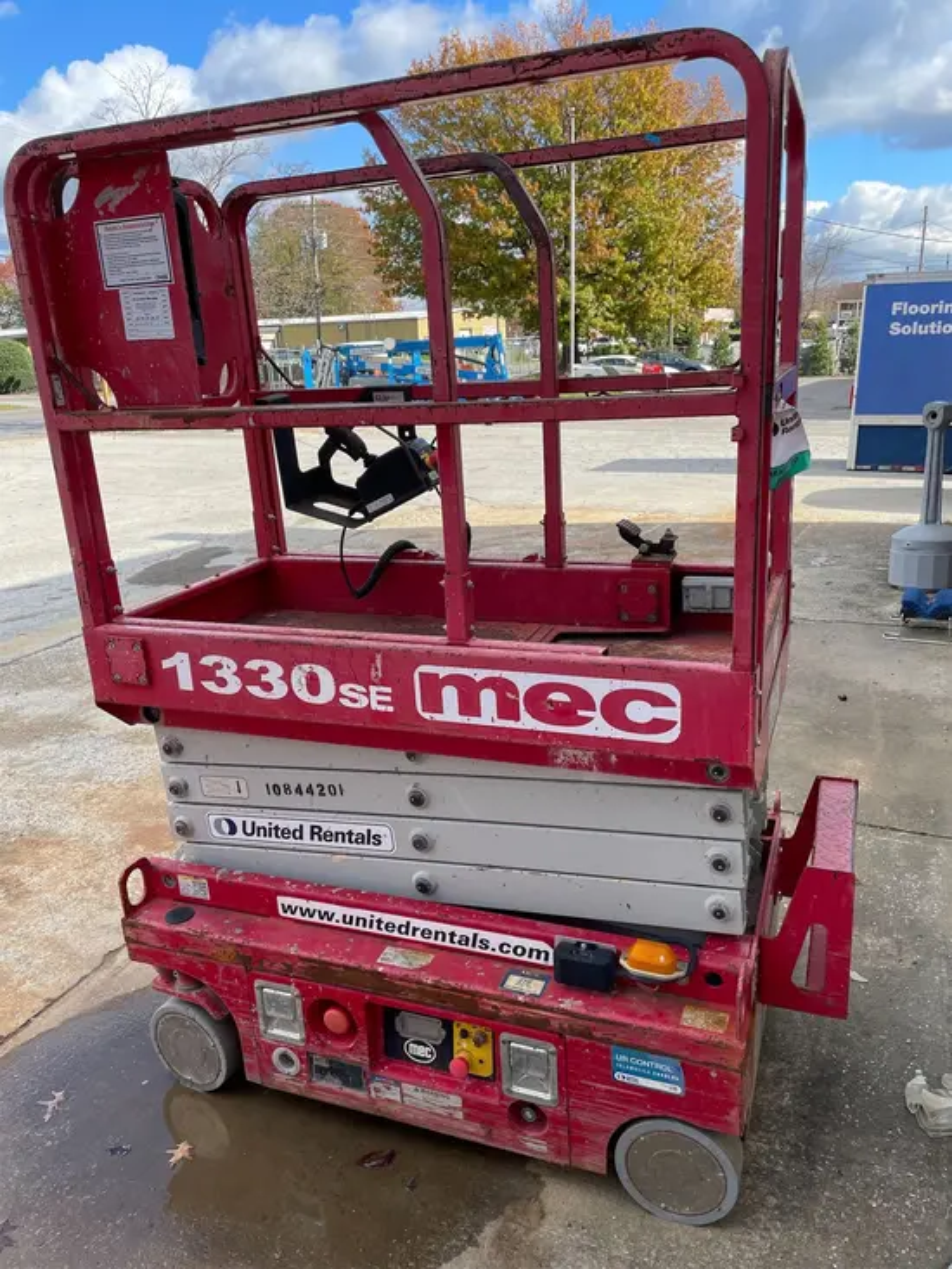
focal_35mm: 26
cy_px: 634
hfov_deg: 53.1
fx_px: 953
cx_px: 476
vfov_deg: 67.3
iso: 32
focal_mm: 4.2
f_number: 1.6
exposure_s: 1/1135
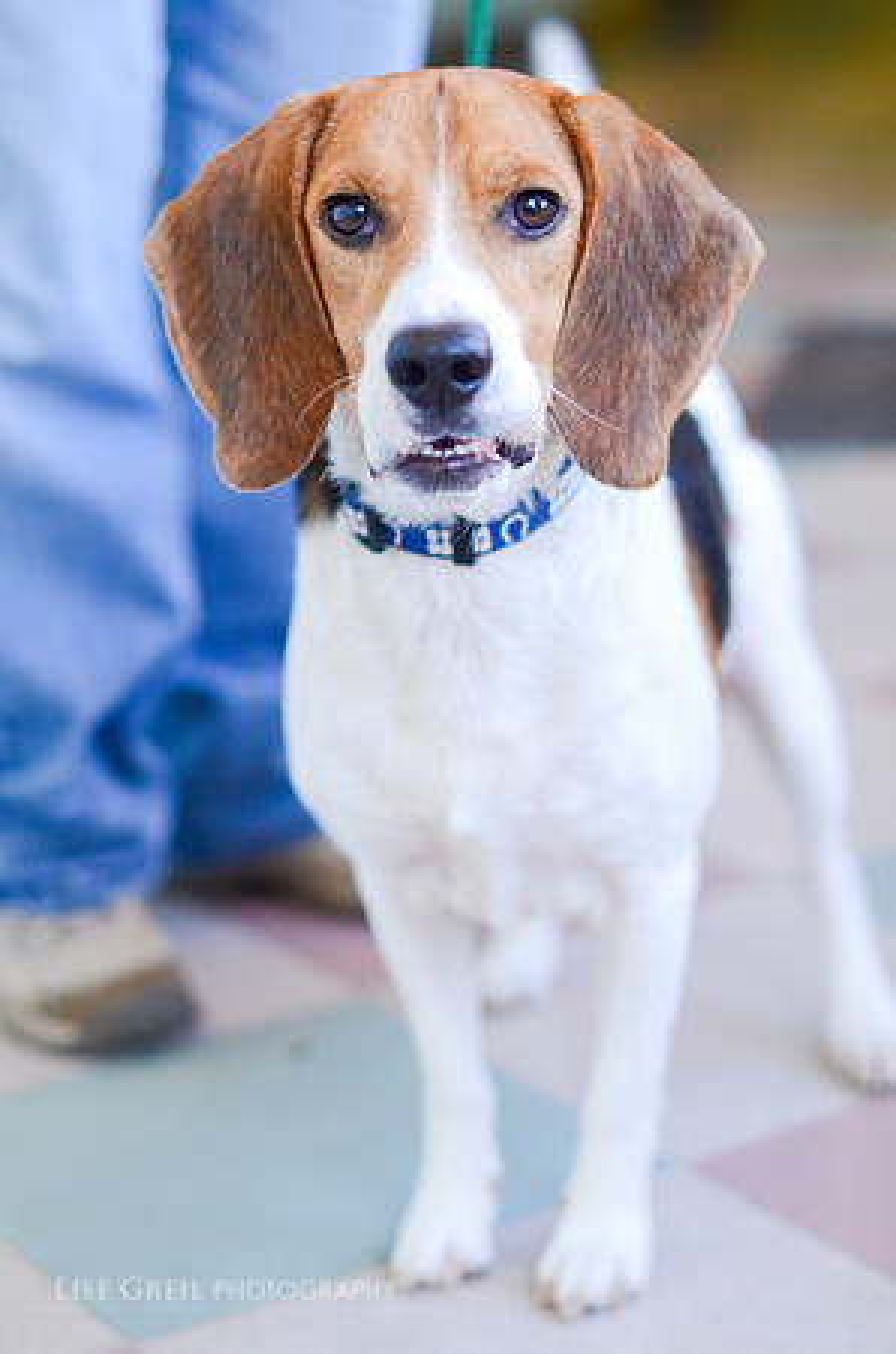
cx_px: 448
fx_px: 2813
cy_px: 677
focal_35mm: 75
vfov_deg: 27.0
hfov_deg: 18.1
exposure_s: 1/250
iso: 800
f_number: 2
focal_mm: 50
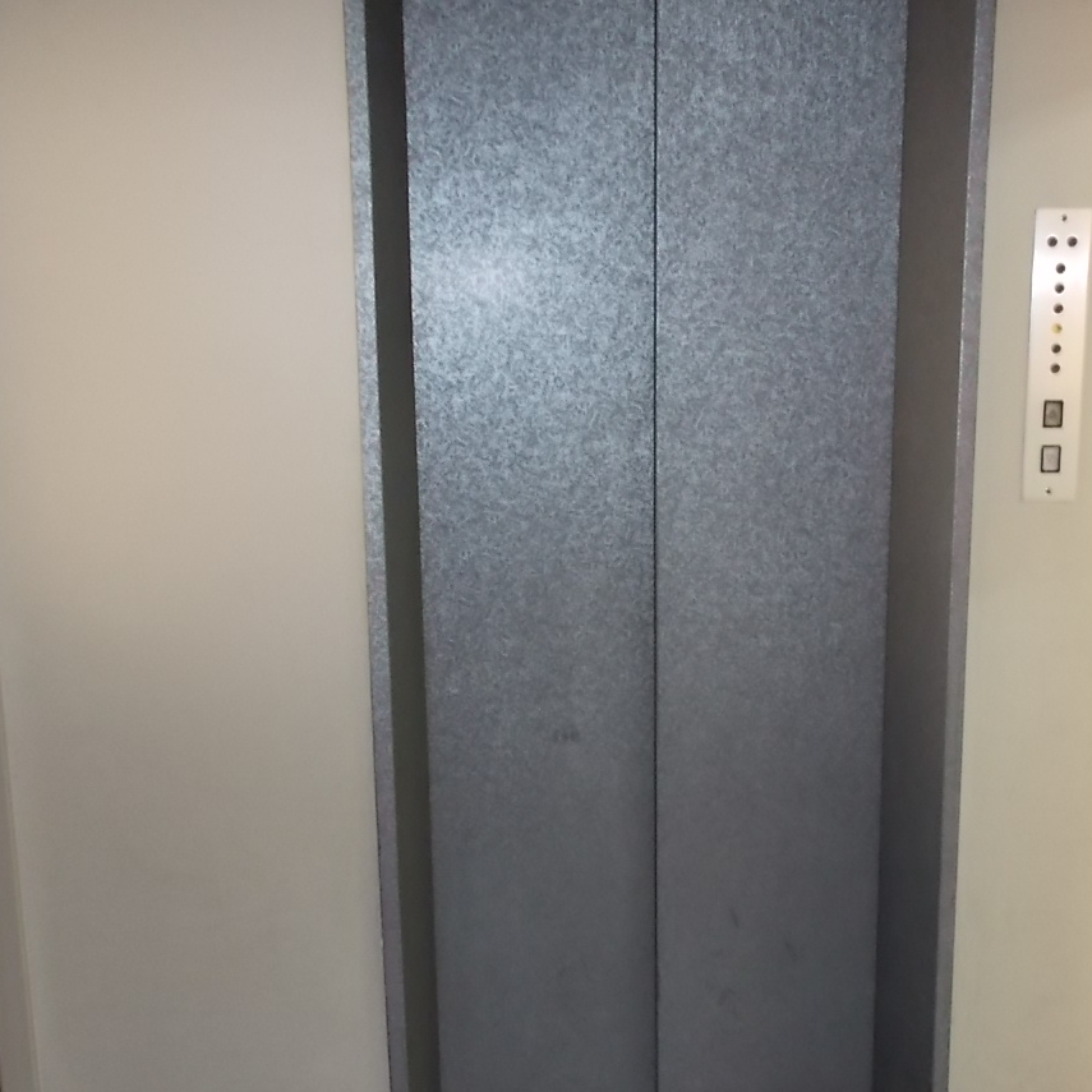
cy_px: 633
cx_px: 639
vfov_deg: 39.1
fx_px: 1535
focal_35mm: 43
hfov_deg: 39.1
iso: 200
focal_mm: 4.6
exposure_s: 1/25
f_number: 3.2
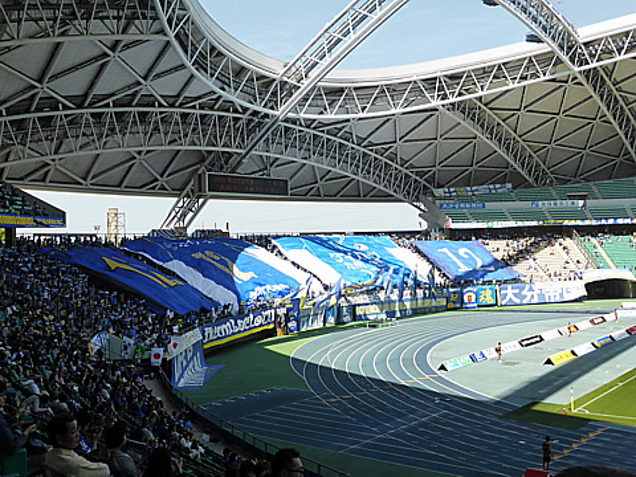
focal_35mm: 39
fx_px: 717
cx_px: 318
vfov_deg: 36.8
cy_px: 238
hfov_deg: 47.9
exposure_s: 1/800
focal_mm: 6.9
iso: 160
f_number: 3.9
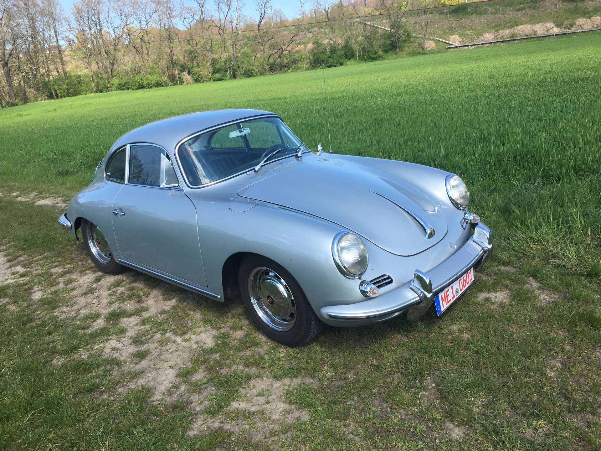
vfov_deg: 48.2
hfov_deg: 61.7
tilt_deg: -17.5
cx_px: 300
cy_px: 226
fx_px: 503
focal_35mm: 29
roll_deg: +4.3
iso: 25
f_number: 2.2
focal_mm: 4.15
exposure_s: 1/769
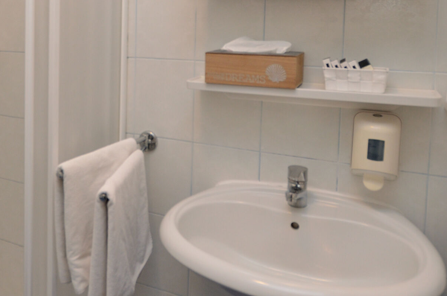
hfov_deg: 51.4
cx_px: 95
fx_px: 434
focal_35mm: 35
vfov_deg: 36.4
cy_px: 59
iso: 320
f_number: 4
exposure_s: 1/60
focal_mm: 10
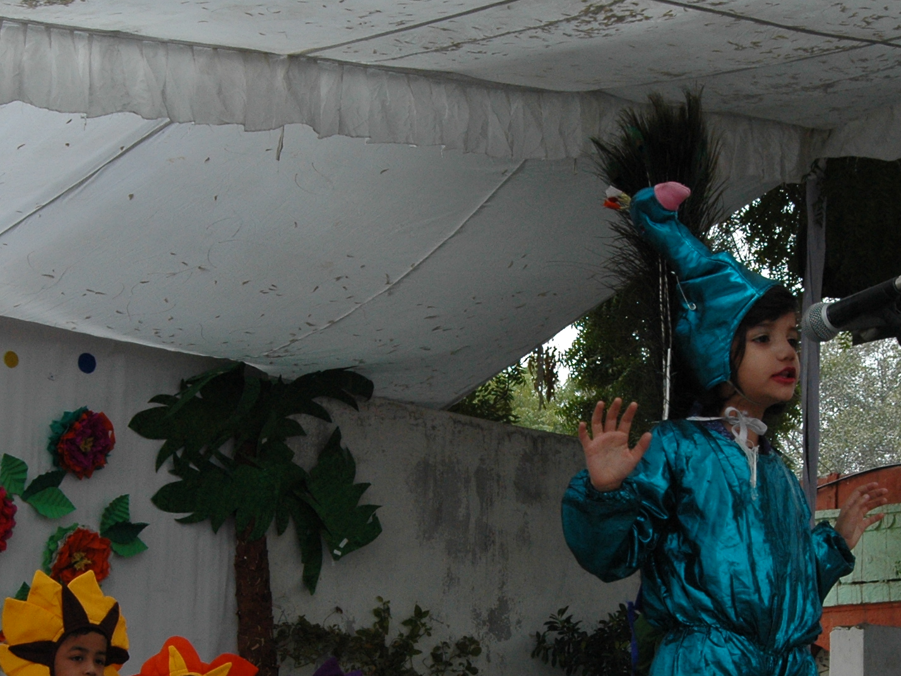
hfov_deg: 24.7
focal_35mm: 79
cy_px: 555
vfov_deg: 18.5
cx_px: 525
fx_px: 2056
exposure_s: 1/125
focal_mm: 26
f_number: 9
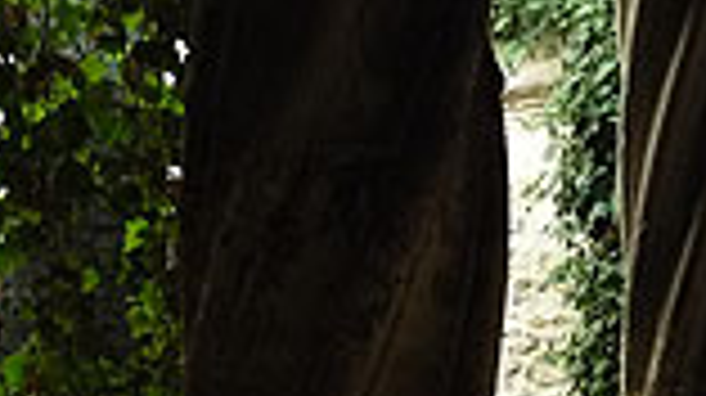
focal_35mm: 103
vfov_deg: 11.7
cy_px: 214
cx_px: 405
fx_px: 1927
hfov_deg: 20.8
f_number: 2.8
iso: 400
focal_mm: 5.5
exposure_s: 1/30
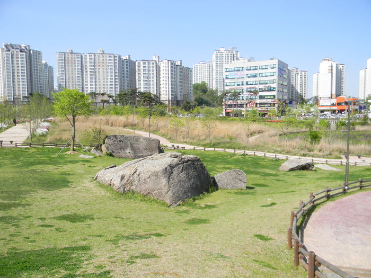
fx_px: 300
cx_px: 186
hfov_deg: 63.4
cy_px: 139
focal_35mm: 28
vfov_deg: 49.7
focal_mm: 5
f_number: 3.5
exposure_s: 1/846
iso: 80
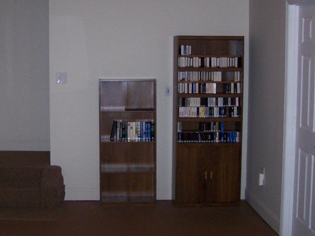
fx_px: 619
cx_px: 133
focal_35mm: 68
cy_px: 119
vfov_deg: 21.6
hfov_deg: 28.5
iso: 160
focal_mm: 6.3
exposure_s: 1/60
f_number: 2.8
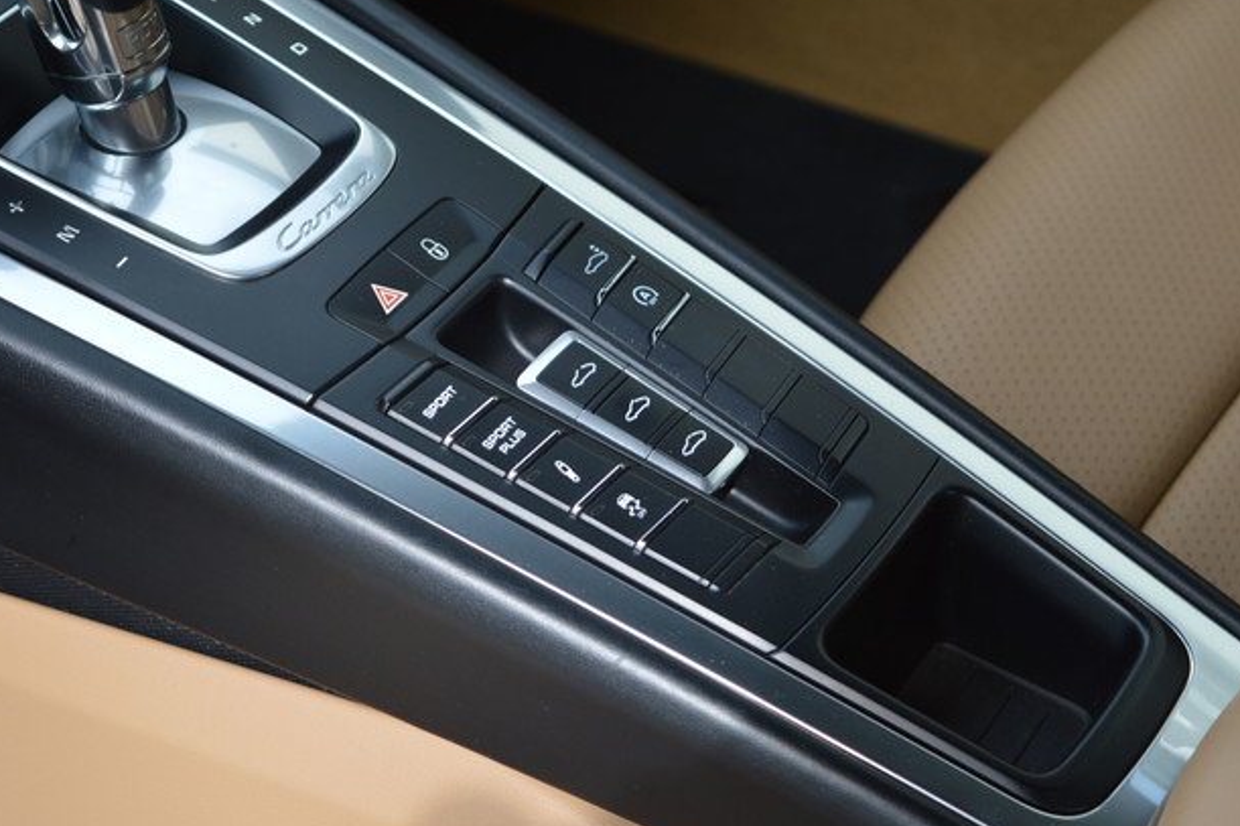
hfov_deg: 19.7
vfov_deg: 13.2
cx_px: 668
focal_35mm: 104
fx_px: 3568
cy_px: 391
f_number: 5.6
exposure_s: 1/125
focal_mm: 55
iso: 100
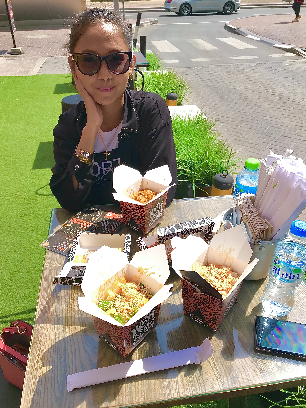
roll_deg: +0.5
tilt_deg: -32.6
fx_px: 330
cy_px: 204
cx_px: 153
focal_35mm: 28
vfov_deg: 63.4
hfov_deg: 49.7
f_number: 1.8
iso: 20
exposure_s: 1/1389
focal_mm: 3.99
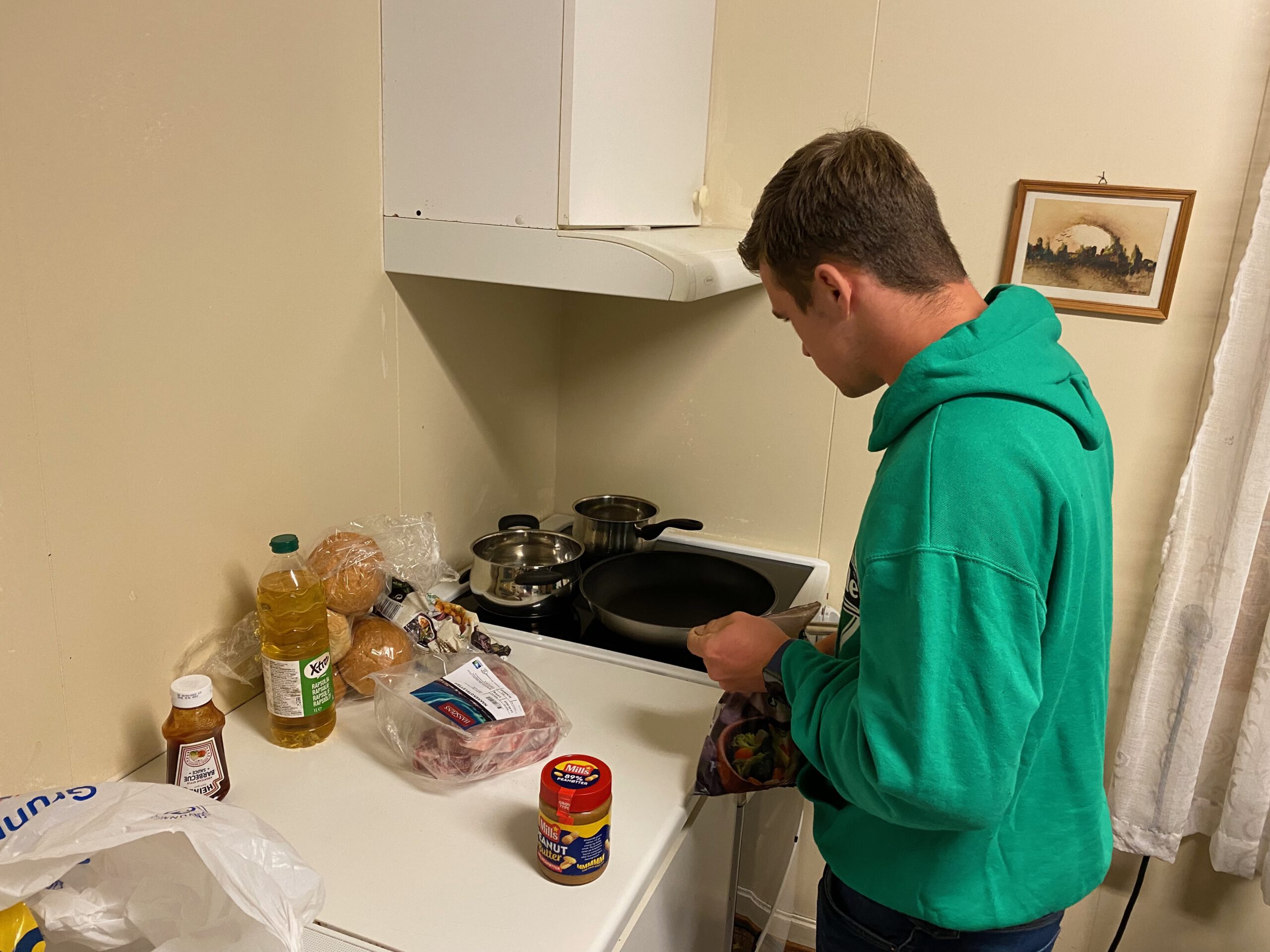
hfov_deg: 67.3
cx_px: 635
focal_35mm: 26
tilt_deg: -14.6
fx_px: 954
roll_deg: -3.4
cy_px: 476
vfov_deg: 53.1
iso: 200
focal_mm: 4.25
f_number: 1.8
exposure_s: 1/50
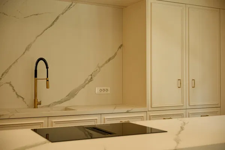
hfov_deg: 39.6
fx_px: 312
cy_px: 75
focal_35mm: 50
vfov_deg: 27.0
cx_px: 112
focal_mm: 50
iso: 640
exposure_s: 1/200
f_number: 4
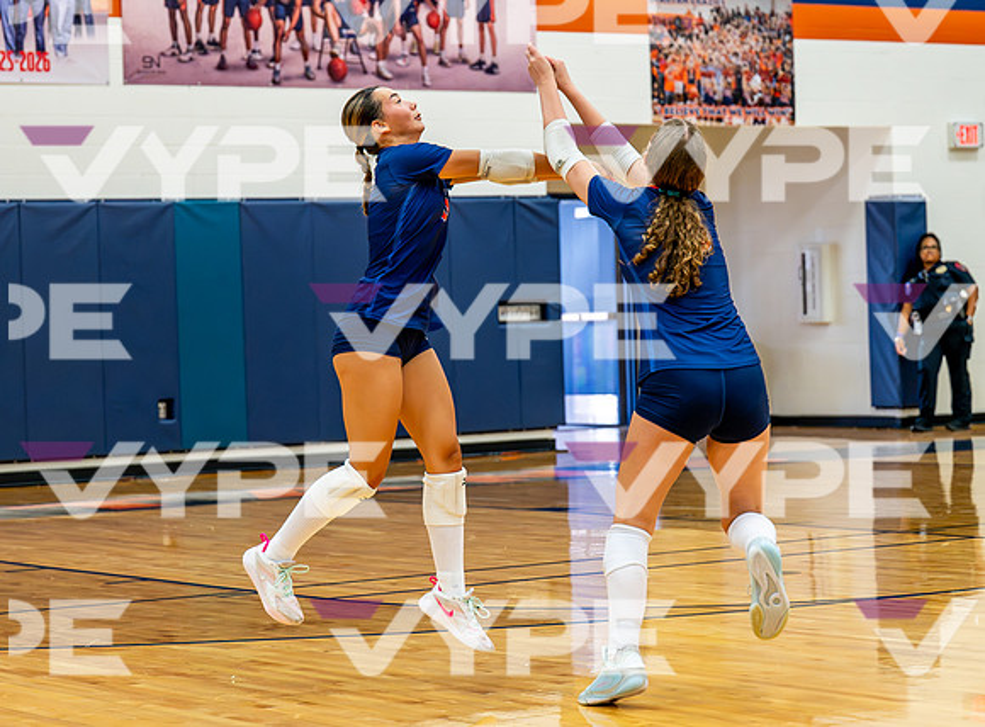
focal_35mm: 106
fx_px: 3011
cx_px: 472
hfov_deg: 18.6
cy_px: 346
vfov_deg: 13.8
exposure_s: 1/800
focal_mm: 75
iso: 3200
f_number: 2.8
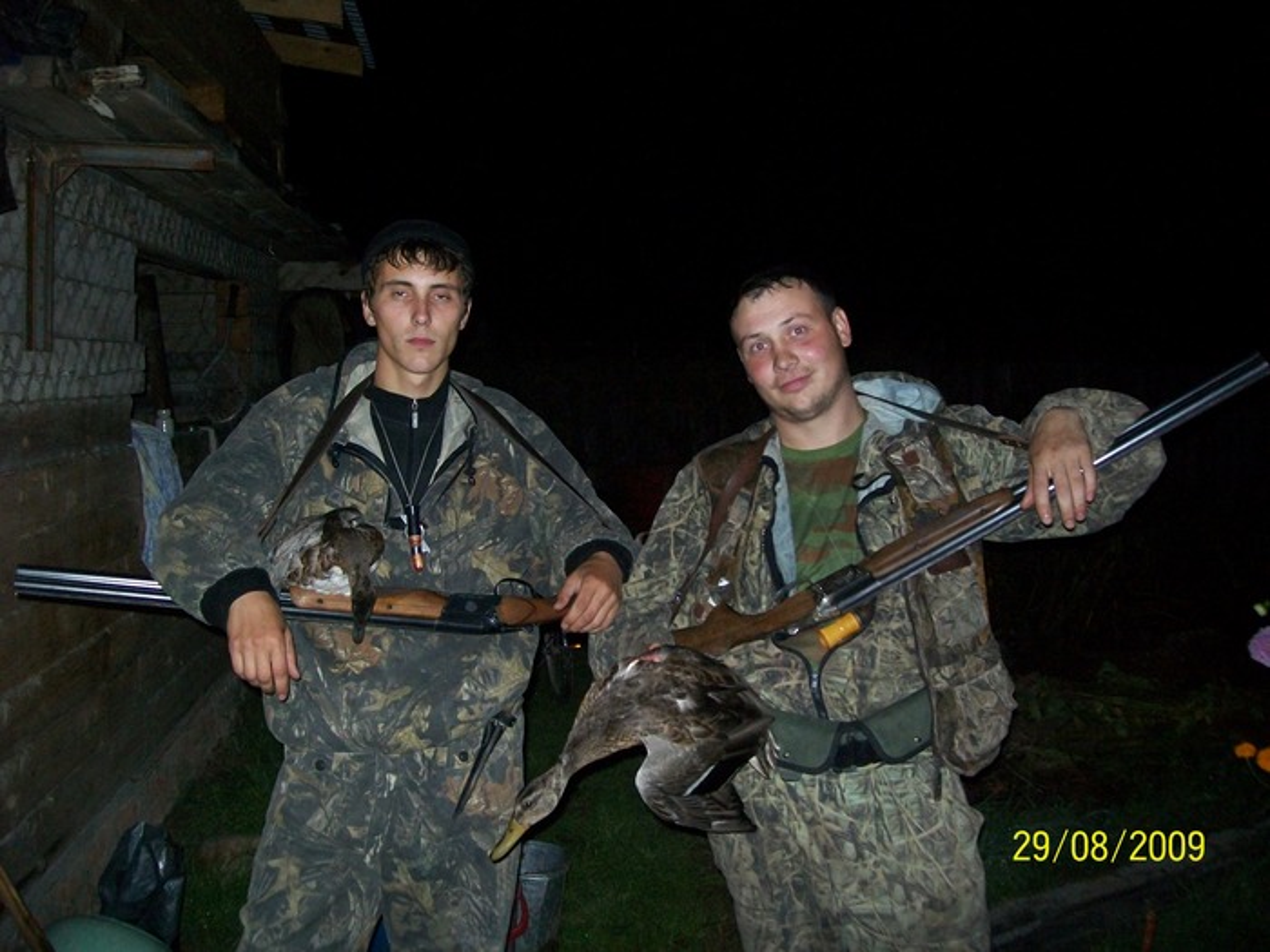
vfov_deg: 41.8
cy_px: 476
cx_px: 635
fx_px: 1247
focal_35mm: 34
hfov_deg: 54.0
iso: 160
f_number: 2.7
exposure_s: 1/60
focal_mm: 6.1
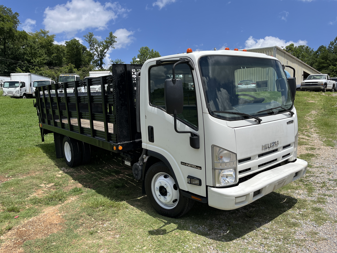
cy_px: 126
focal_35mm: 26
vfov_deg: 53.1
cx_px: 168
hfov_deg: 67.3
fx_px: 253
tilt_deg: +0.0
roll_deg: +0.9
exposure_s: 1/3745
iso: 50
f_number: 1.6
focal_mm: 5.1
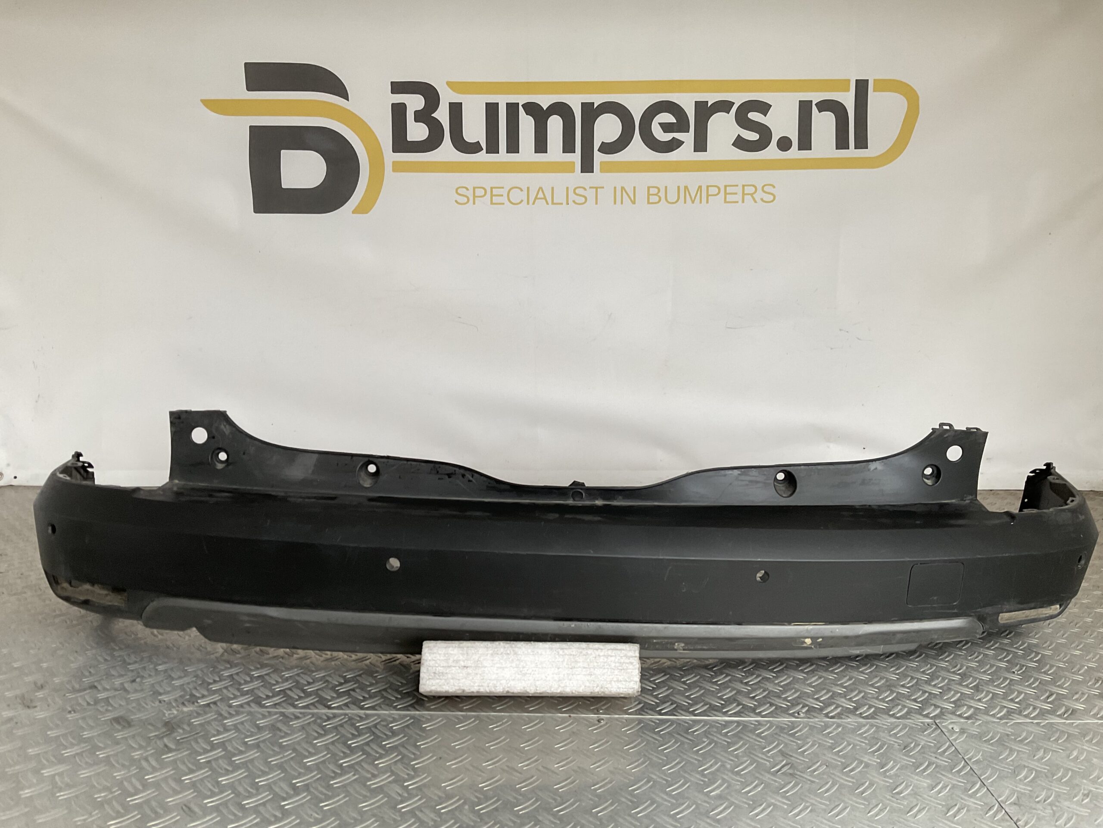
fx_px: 924
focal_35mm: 29
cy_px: 414
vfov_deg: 48.2
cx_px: 552
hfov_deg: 61.7
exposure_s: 1/100
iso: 64
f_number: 1.8
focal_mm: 3
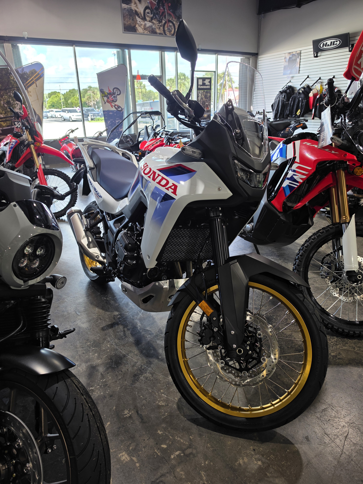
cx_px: 182
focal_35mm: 23
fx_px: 322
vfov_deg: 73.9
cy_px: 242
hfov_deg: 58.9
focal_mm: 6.5
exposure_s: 1/180
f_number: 1.4
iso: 32
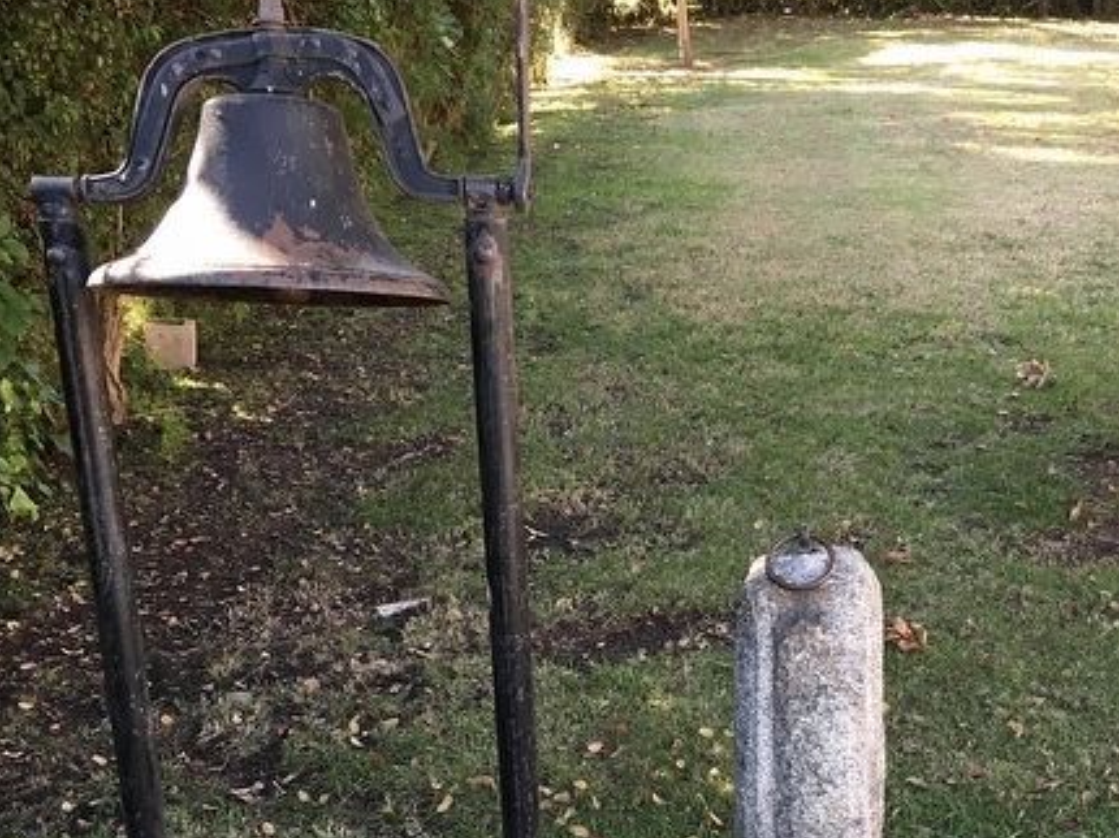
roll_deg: -0.4
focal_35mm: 54
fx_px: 1745
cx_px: 703
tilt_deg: -21.6
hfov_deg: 35.4
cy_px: 601
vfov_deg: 26.7
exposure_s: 1/40
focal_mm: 4.15
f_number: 2.2
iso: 25
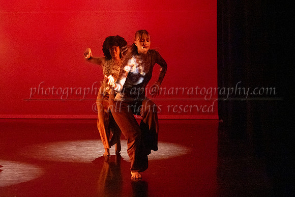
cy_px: 78
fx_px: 664
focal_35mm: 81
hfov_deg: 25.0
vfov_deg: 16.9
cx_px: 125
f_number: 3.5
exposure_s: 1/320
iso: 6400
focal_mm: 62
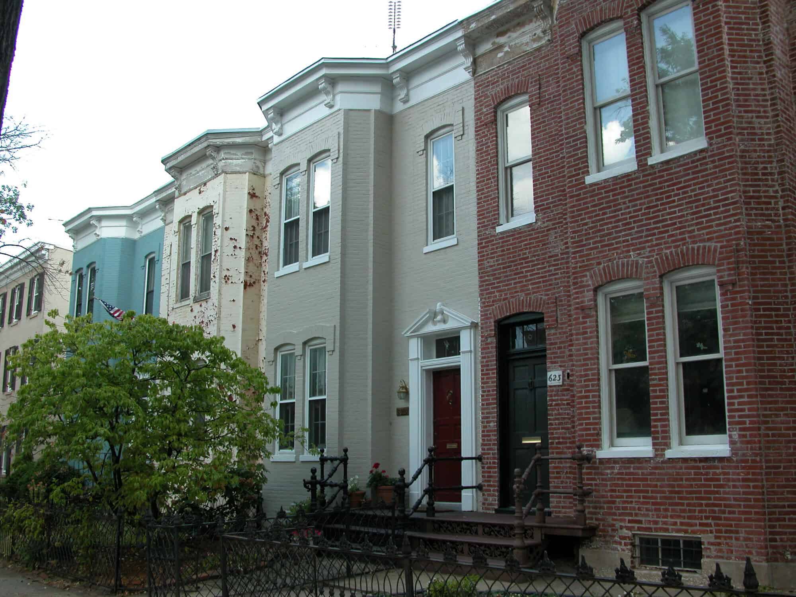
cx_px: 398
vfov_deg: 40.7
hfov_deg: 52.6
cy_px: 298
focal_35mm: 35
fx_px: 805
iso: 100
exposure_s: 1/147
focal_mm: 8.9
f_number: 4.5
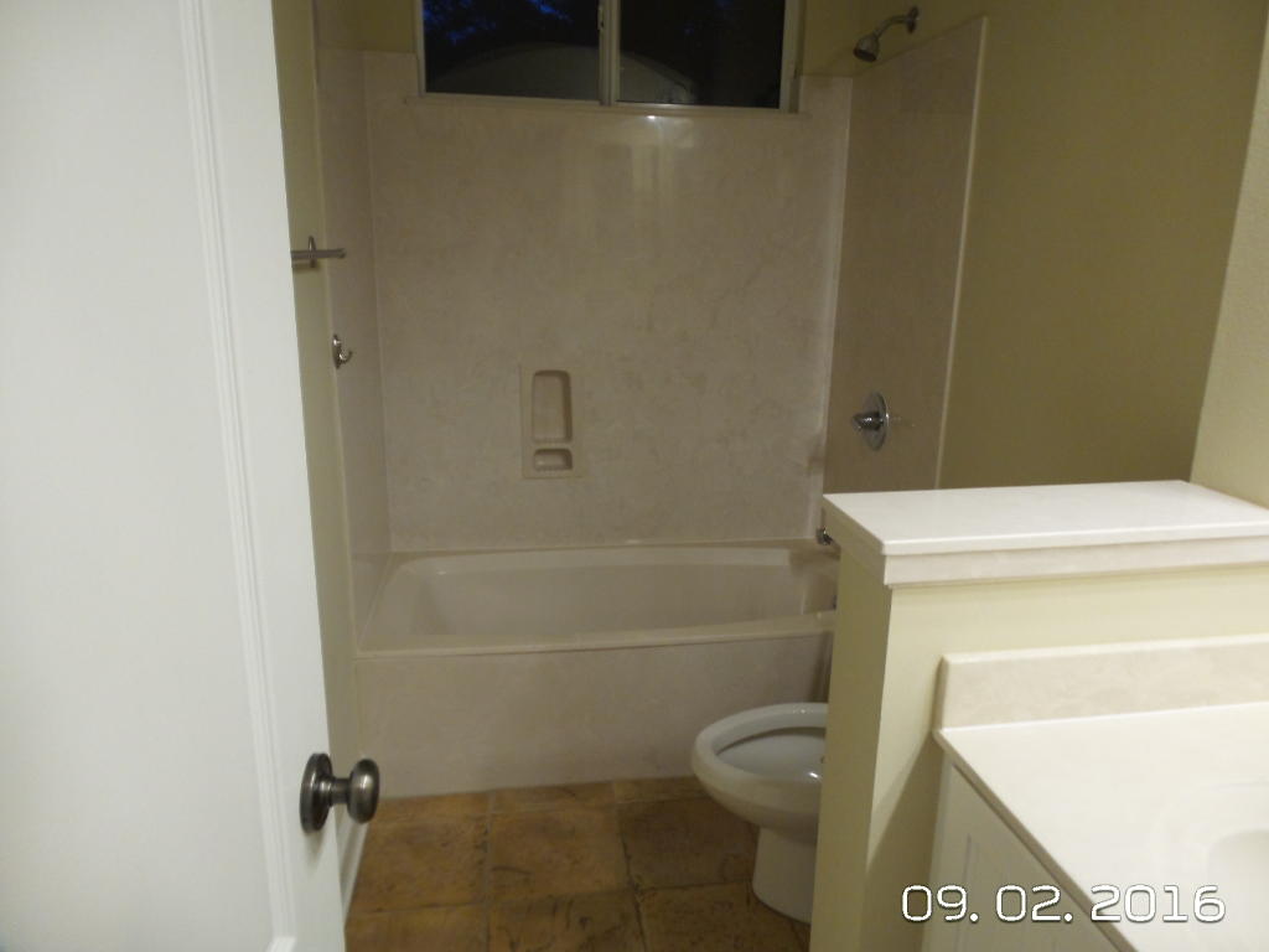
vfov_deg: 58.9
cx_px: 634
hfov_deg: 73.9
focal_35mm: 23
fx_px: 843
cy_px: 476
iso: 320
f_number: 2.8
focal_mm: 4.1
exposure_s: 1/30
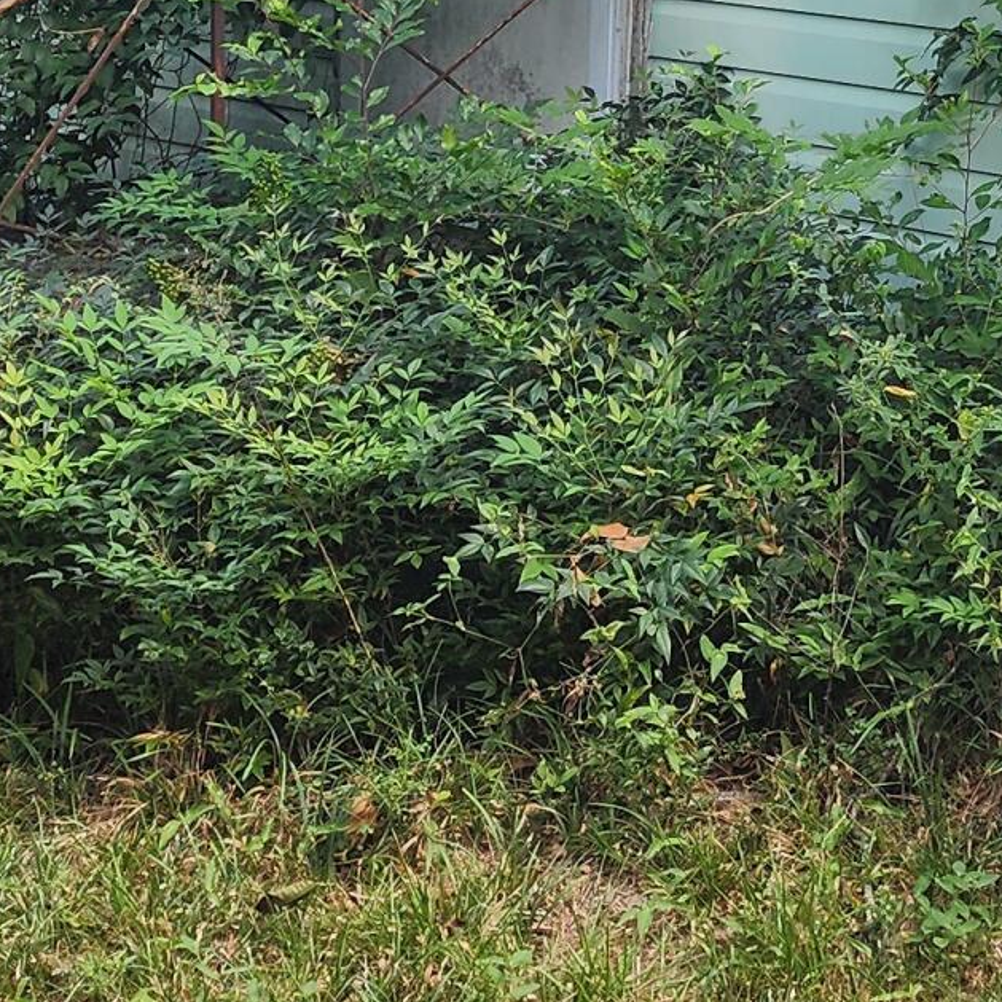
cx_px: 1024
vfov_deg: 17.0
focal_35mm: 97
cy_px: -237
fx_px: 3177
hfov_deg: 17.5
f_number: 1.8
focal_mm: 6.4
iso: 12
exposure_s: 1/219
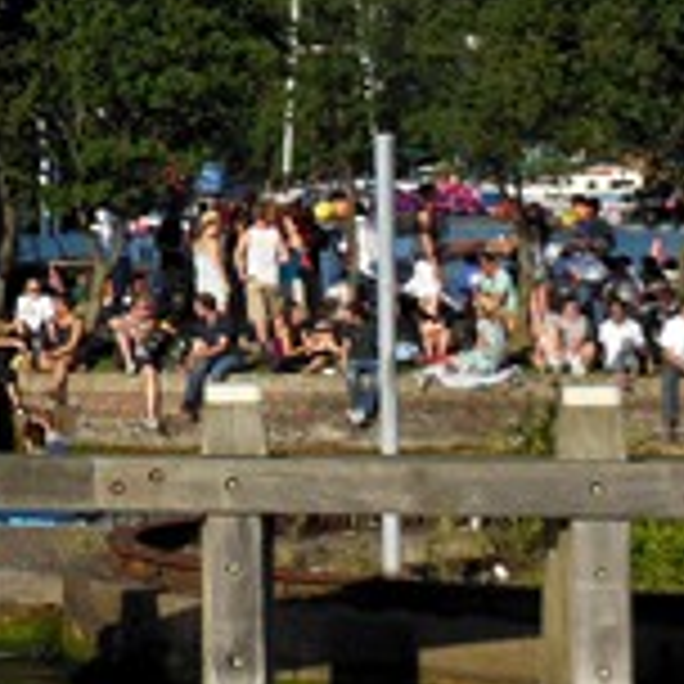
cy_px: -155
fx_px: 5142
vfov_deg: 7.5
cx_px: -628
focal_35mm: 230
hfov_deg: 7.4
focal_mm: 11.7
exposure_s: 1/1000
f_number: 4.3
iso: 125
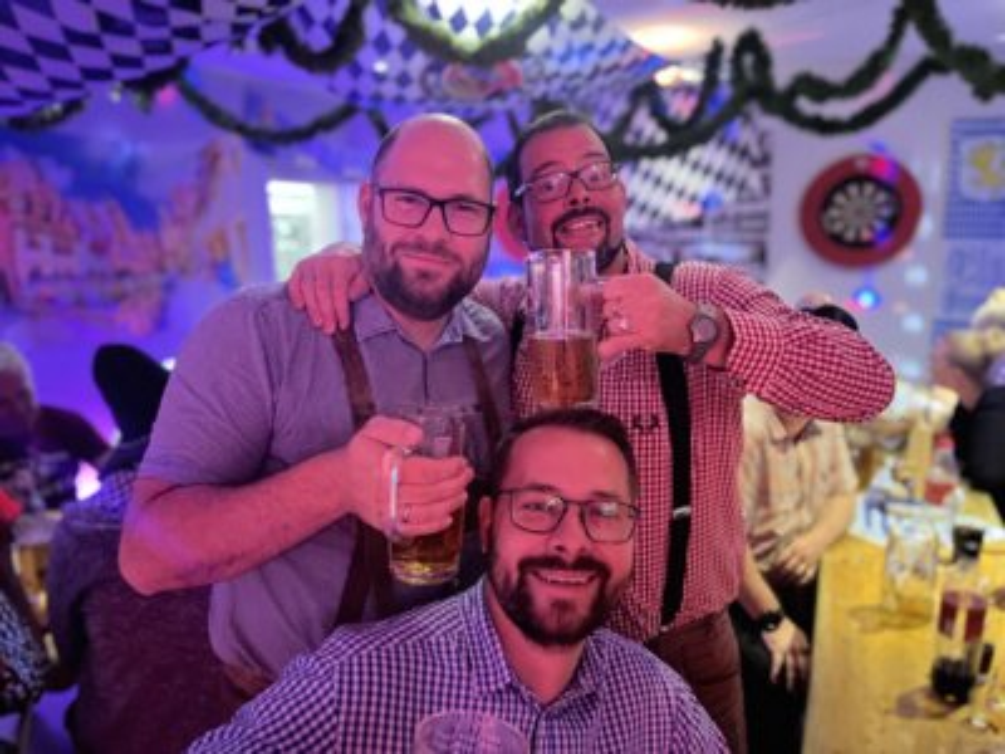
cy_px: 377
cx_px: 502
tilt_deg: -9.5
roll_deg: +0.8
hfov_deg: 67.3
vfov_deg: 53.1
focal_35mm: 26
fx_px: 755
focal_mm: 5.1
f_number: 1.6
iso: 1000
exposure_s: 1/17
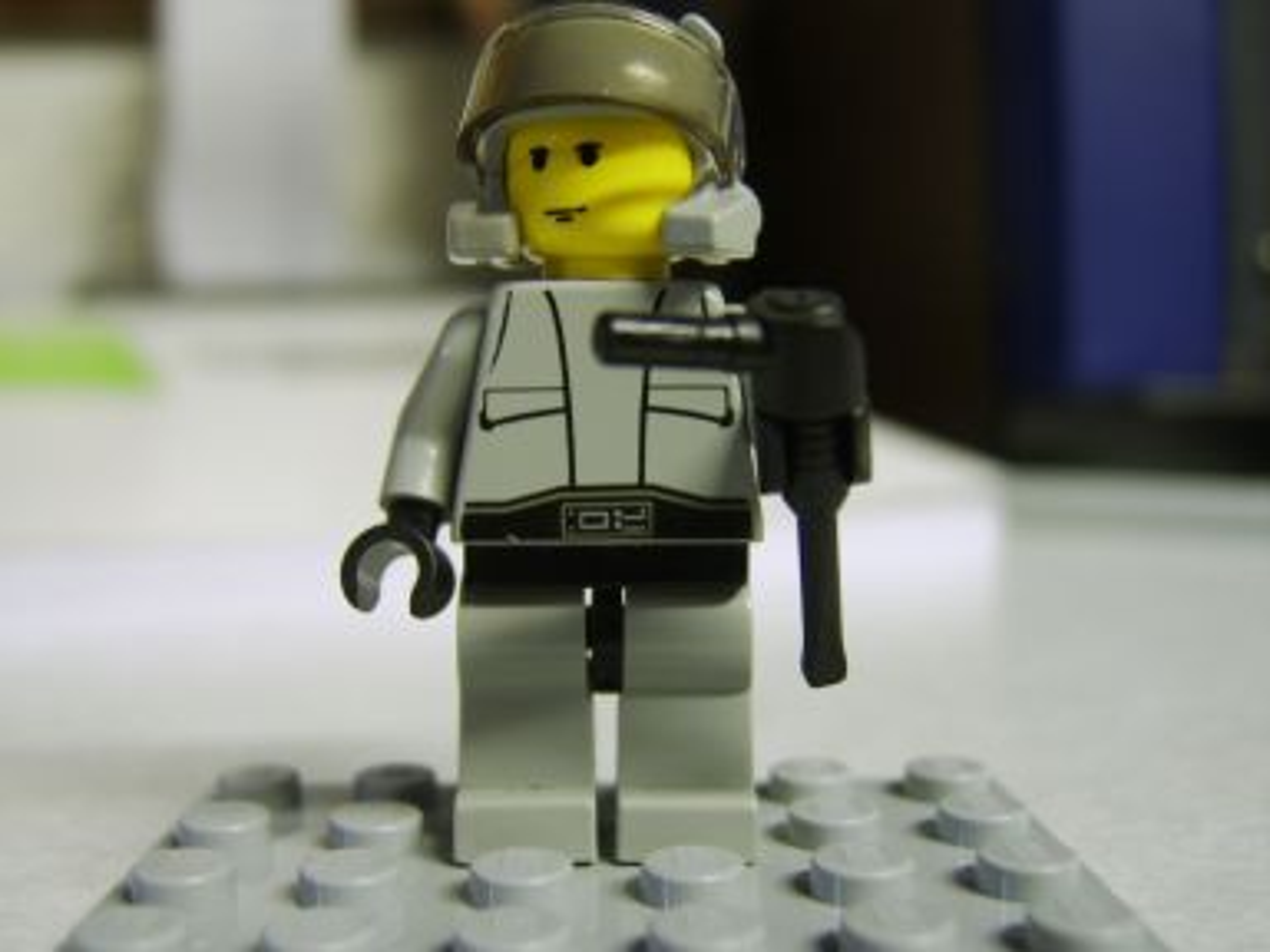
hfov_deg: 58.4
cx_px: 635
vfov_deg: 45.4
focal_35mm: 31
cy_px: 476
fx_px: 1137
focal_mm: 8.13
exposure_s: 1/6
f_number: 2.7
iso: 71
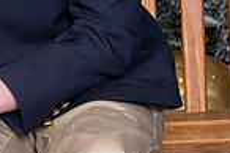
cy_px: -137
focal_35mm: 338
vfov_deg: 4.0
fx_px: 2157
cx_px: -150
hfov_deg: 6.0
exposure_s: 1/125
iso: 400
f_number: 8
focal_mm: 85
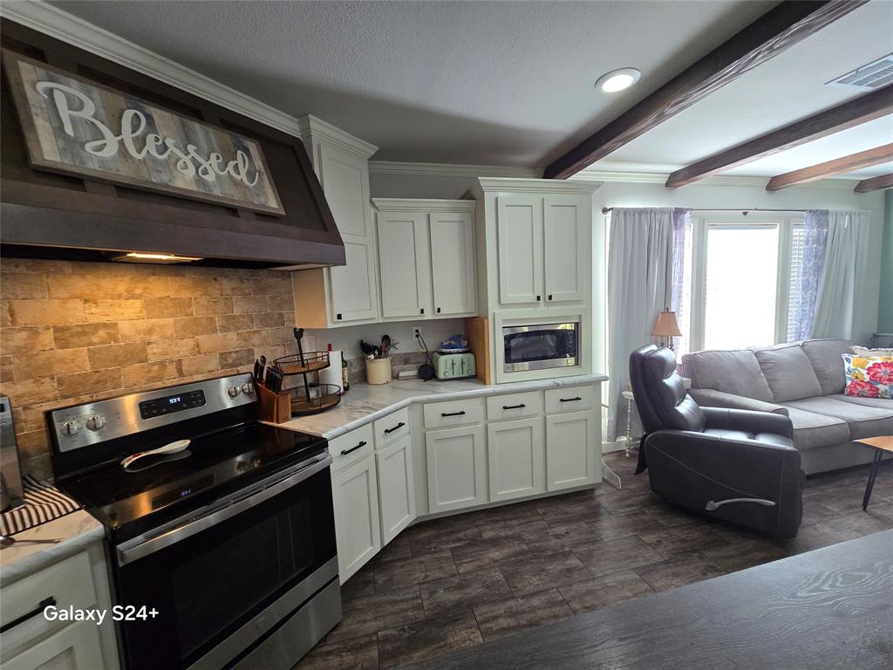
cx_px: 446
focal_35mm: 13
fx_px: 335
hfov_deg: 106.2
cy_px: 335
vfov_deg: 89.9
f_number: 2.2
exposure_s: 1/60
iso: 200
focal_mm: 2.2
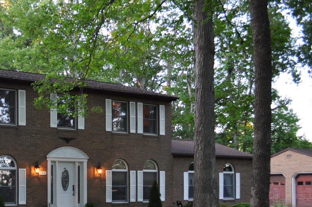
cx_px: 56
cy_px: 193
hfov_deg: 37.3
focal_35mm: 51
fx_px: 441
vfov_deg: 25.5
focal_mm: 18
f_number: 4
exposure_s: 1/60
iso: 400
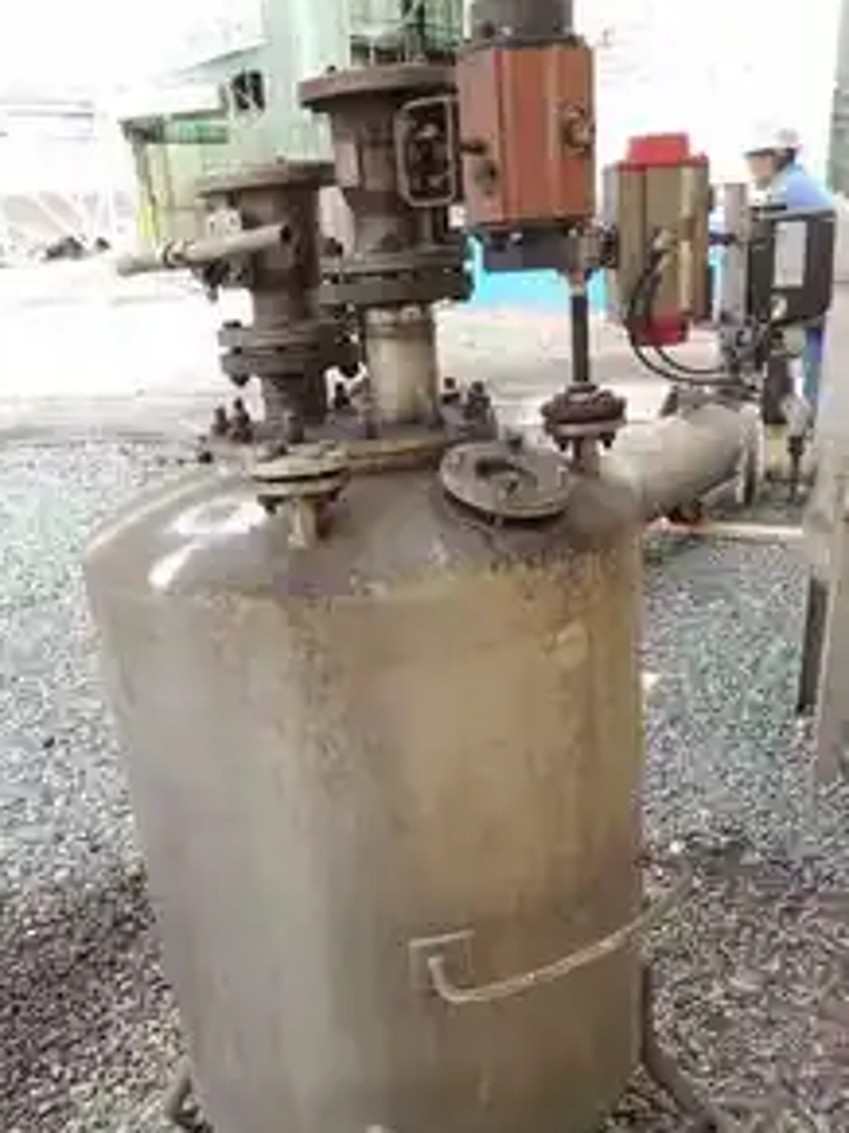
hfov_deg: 42.9
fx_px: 1080
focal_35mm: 33
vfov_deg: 54.1
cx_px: 452
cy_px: 767
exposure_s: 1/200
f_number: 3
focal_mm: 4.3
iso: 100
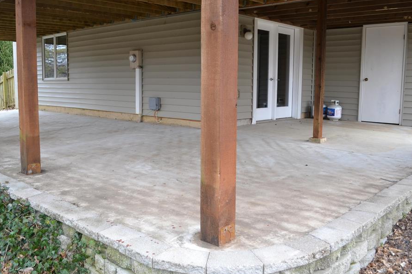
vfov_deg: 39.9
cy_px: 127
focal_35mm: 33
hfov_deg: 57.2
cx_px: 203
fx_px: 378
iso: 400
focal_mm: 18
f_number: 5
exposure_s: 1/100
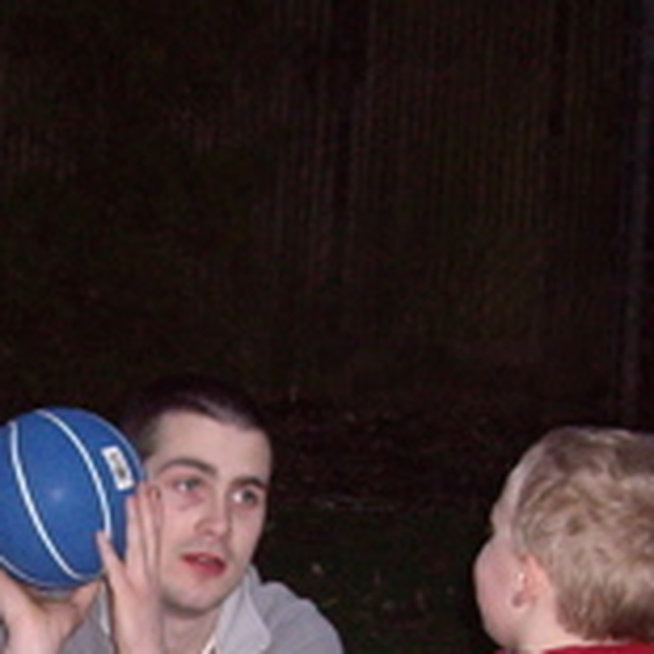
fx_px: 2928
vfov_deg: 12.2
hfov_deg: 12.6
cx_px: 70
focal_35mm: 137
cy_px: 926
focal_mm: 6.2
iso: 200
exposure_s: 1/40
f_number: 2.7
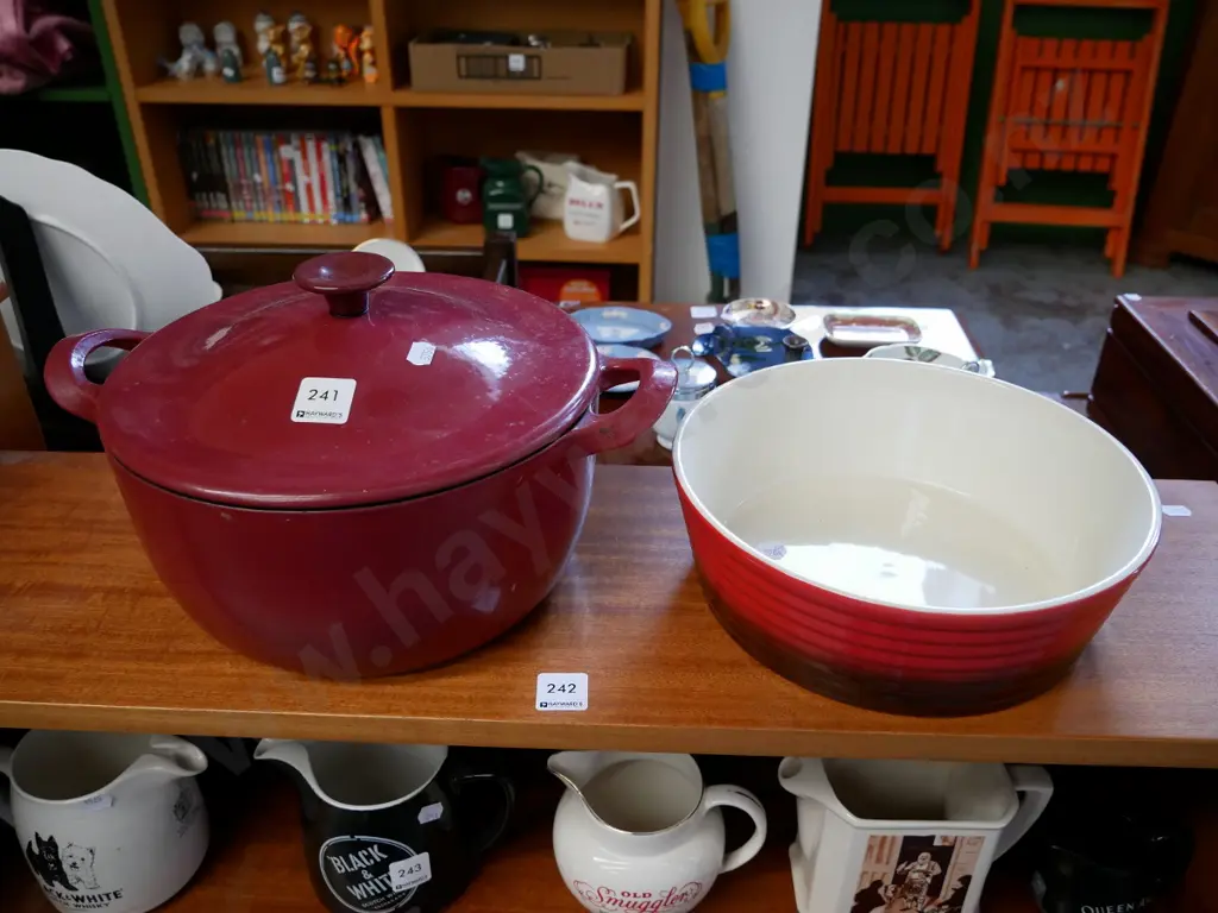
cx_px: 609
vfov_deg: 46.8
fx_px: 1056
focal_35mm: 30
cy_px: 456
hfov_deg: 60.0
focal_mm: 15
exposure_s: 1/60
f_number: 4
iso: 640
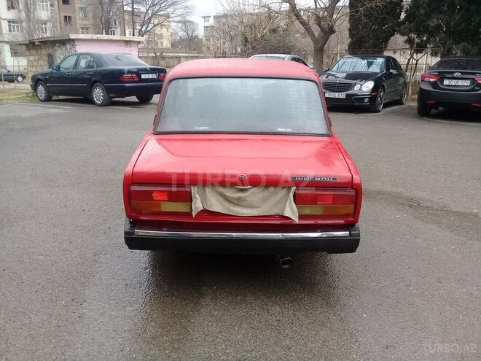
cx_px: 240
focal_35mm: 31
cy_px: 180
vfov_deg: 45.4
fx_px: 431
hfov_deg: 58.4
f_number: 2.2
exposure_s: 1/116
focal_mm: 3.3
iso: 64
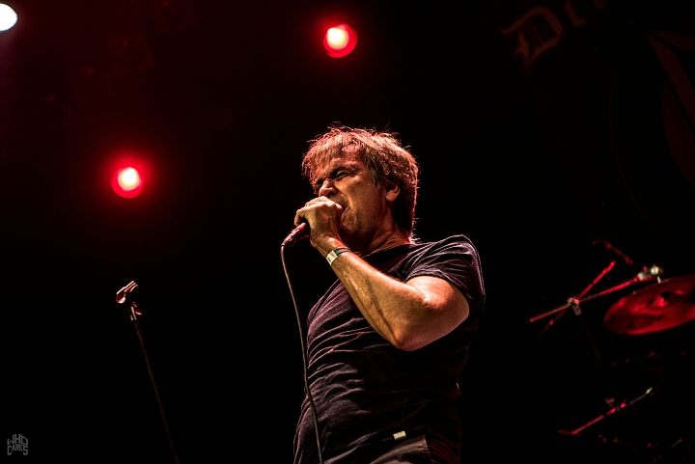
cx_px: 348
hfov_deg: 28.8
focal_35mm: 70
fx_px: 1352
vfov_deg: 19.5
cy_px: 232
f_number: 2.8
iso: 1250
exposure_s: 1/80
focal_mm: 70
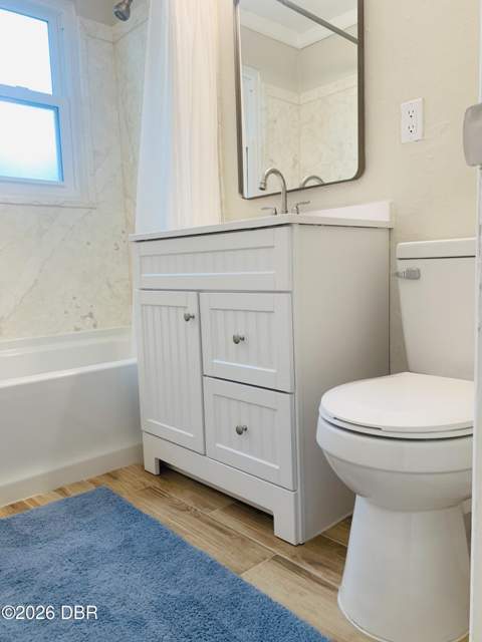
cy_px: 321
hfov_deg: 53.1
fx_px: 483
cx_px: 241
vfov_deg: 67.3
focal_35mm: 26
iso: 50
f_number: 1.8
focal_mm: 4.25
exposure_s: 1/60
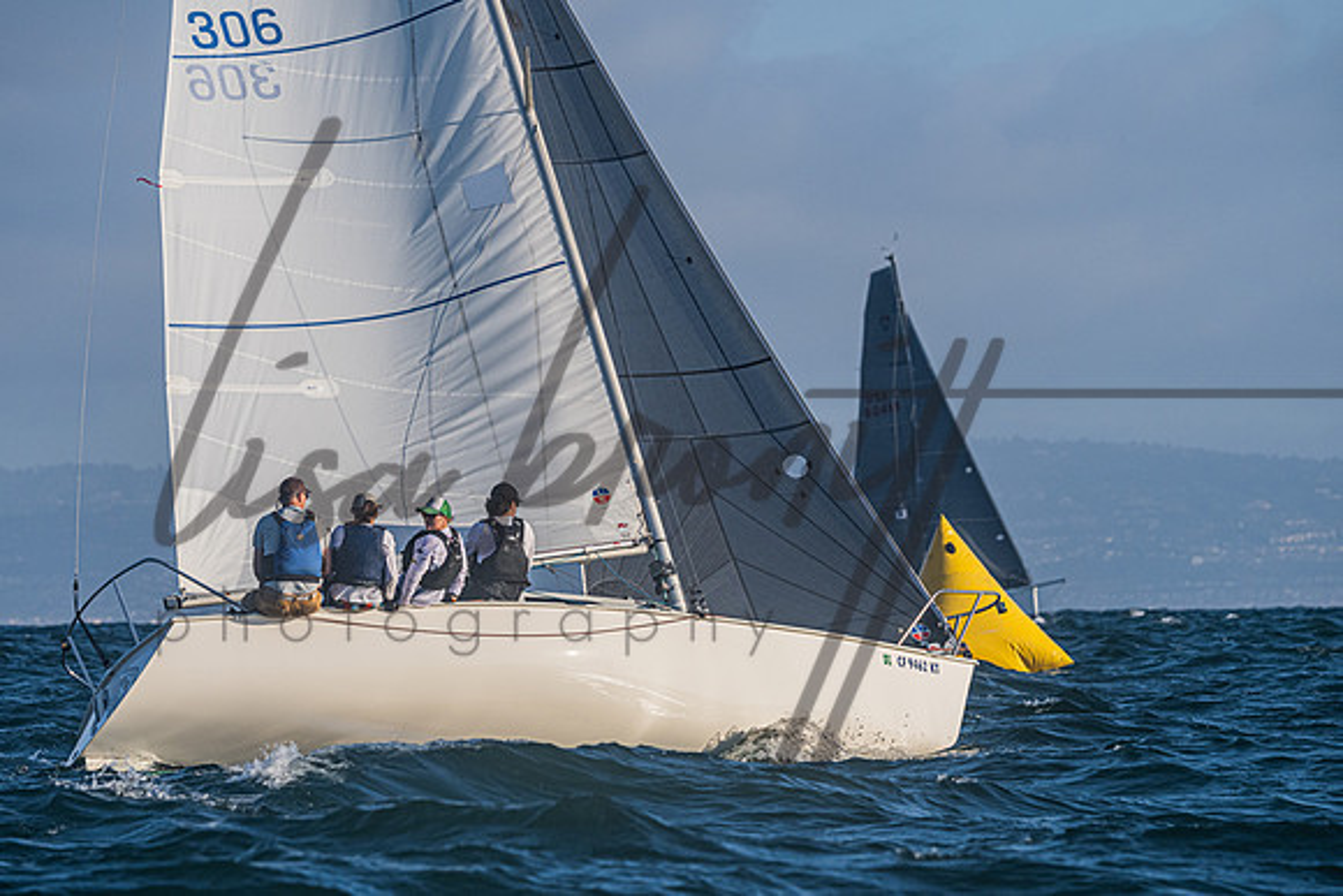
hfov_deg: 7.7
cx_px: 661
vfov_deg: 5.1
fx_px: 10041
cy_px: 467
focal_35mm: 269
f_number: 6.3
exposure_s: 1/3200
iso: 400
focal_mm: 210
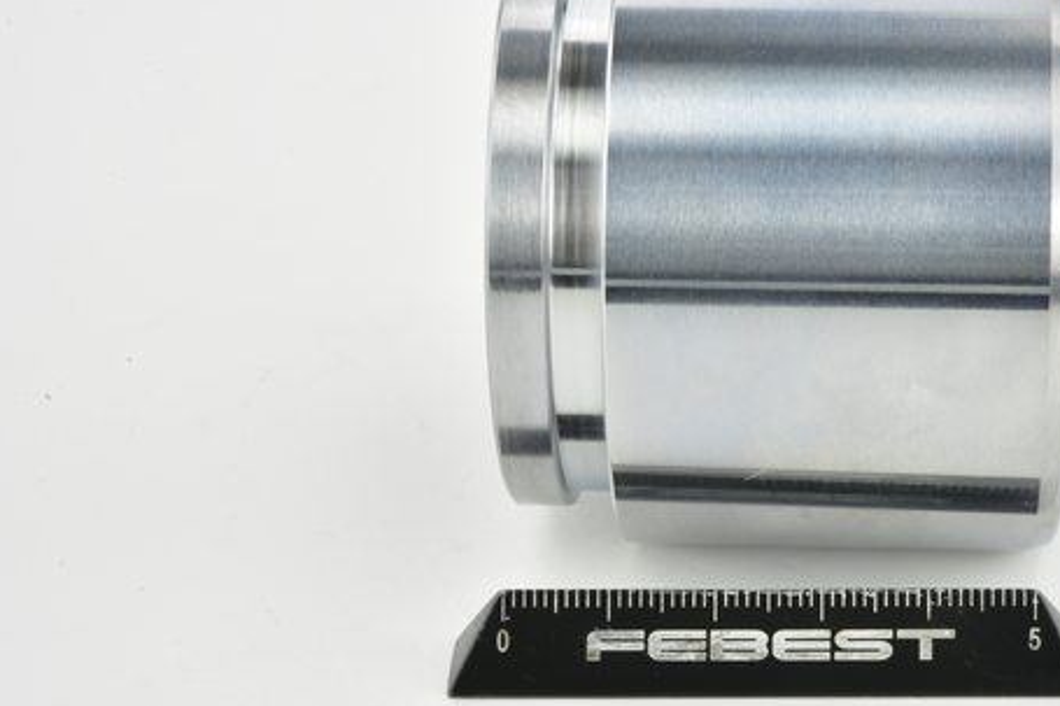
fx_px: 2796
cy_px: 315
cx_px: 778
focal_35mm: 95
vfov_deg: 14.4
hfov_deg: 21.3
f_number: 29
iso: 64
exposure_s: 1/2.5
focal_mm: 60
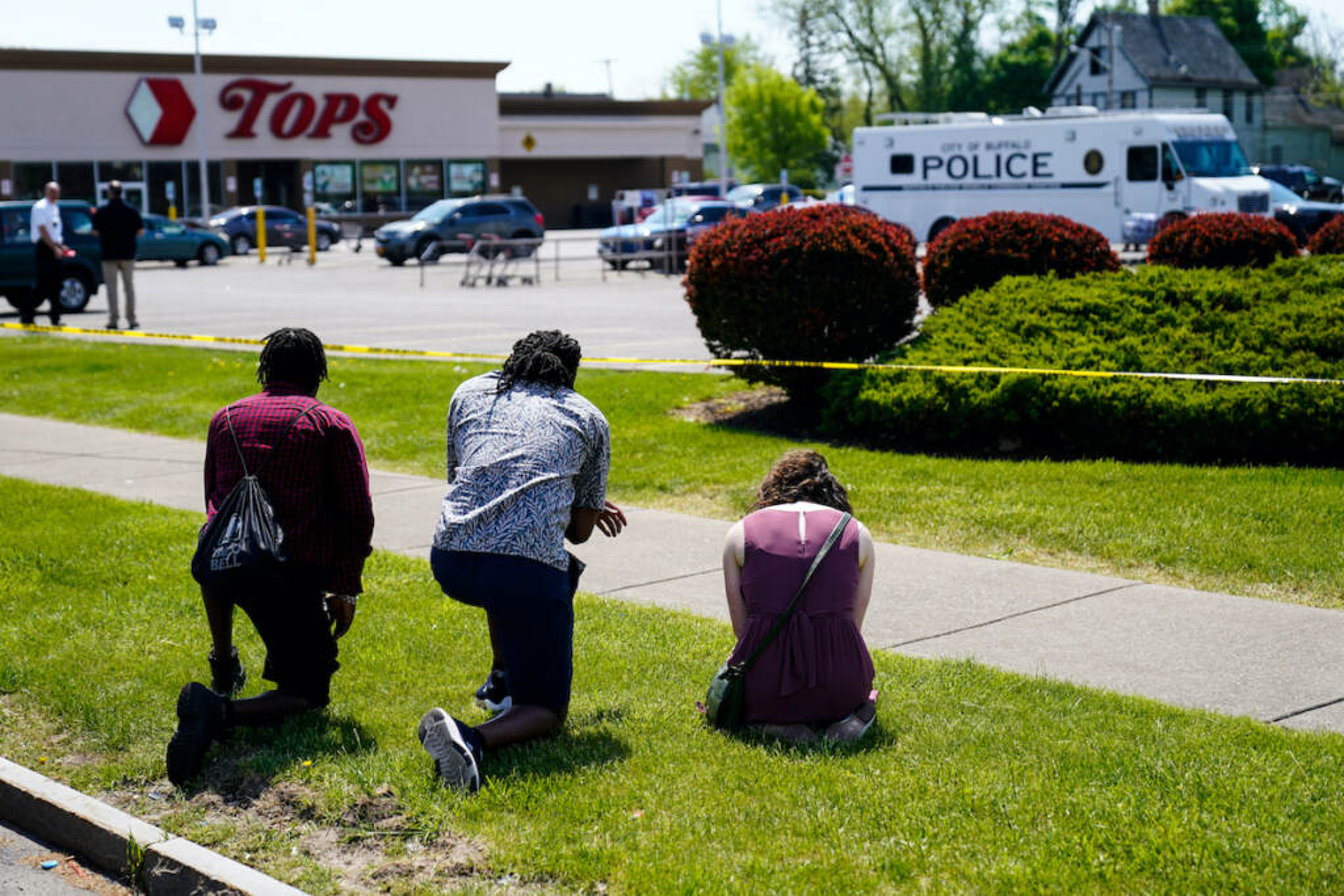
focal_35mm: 56
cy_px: 448
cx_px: 672
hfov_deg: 35.6
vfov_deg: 24.2
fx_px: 2091
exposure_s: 1/1250
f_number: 2.8
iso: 100
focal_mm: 56
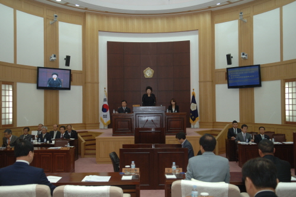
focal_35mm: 39
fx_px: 320
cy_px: 98
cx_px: 148
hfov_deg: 49.6
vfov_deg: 34.1
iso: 250
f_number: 3.2
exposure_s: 1/80
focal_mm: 26
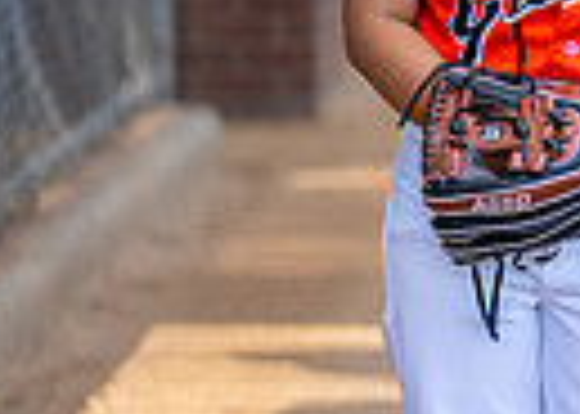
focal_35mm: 252
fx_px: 4149
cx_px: 1007
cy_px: 82
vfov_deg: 5.7
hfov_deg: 7.8
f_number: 1.2
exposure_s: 1/2000
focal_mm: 50
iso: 125
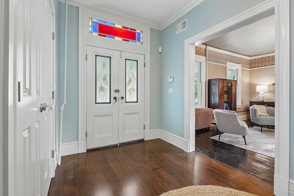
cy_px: 98
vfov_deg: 73.7
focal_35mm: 16
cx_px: 147
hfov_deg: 96.7
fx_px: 131
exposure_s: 1/5
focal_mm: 16
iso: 640
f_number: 8
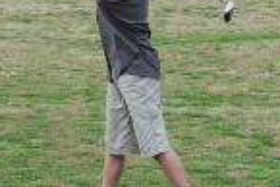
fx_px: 1479
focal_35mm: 190
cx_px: 187
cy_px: 69
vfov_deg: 7.2
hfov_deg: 10.8
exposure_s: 1/200
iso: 100
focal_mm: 38
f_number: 7.1
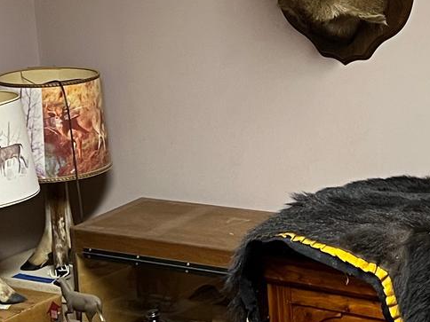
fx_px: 1366
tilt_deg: -10.5
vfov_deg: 13.4
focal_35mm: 110
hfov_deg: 17.8
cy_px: 64
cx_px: 298
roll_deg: +3.6
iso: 250
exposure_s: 1/60
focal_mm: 5.7
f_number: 1.5
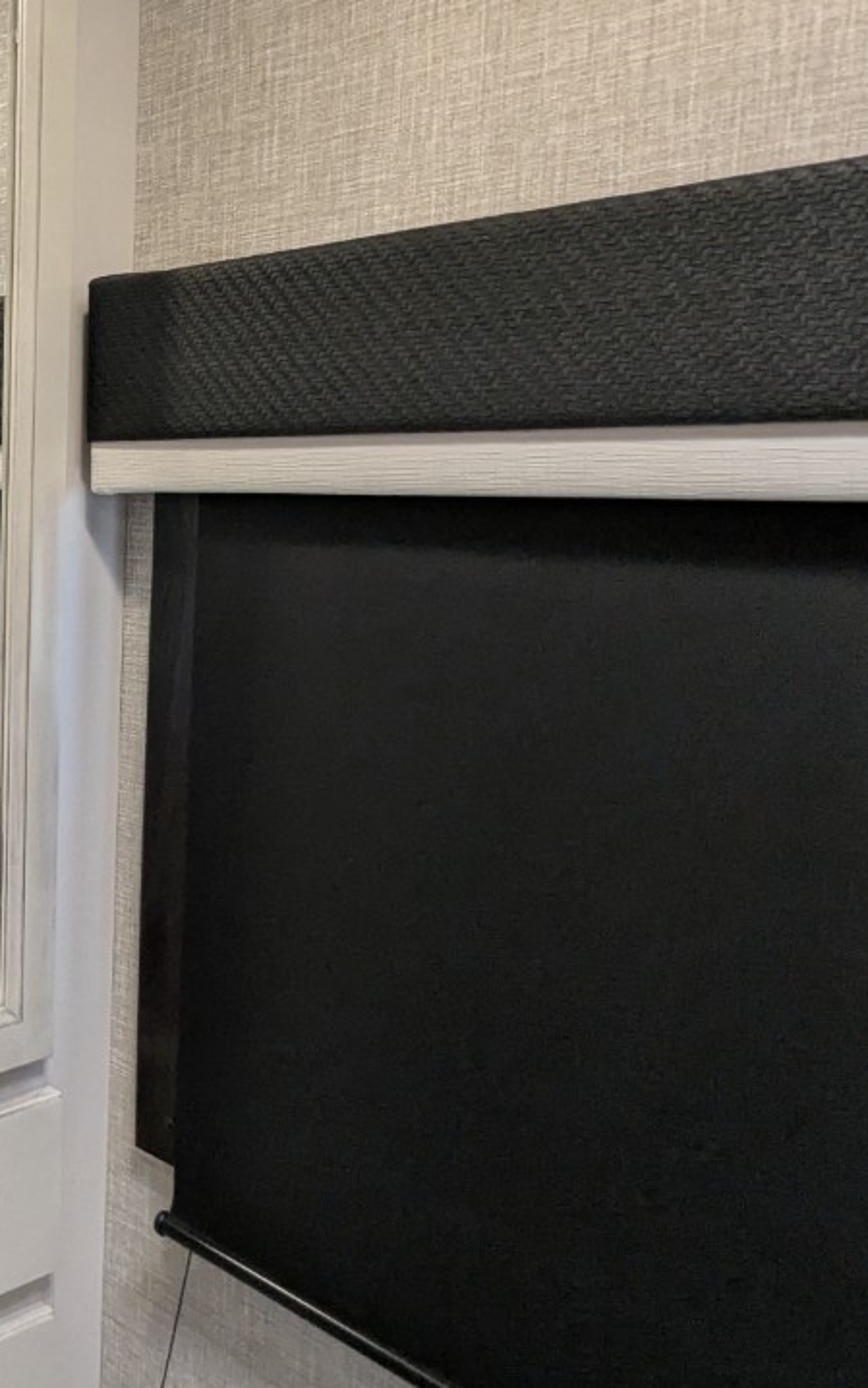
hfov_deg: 29.1
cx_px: -328
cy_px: 599
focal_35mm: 33
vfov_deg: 57.9
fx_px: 1249
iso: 211
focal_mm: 2.35
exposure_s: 1/103
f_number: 2.2
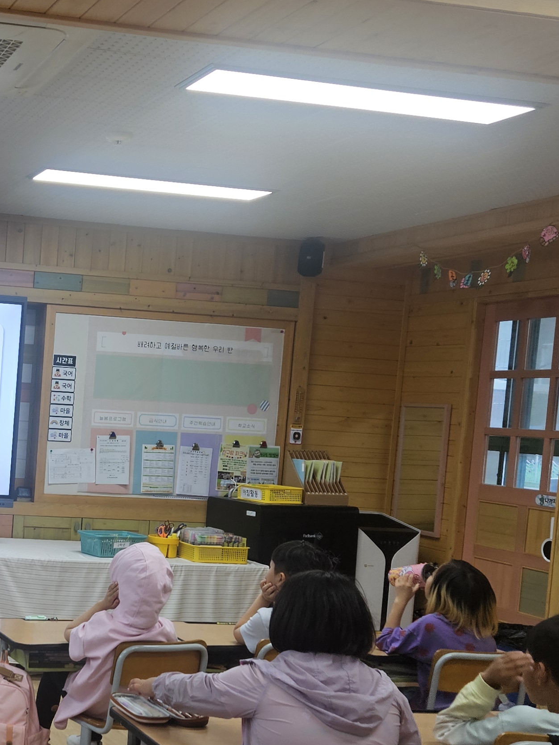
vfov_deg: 34.7
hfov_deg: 24.7
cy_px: 478
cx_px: -57
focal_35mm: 55
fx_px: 1184
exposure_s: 1/120
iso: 80
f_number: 1.8
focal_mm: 5.4
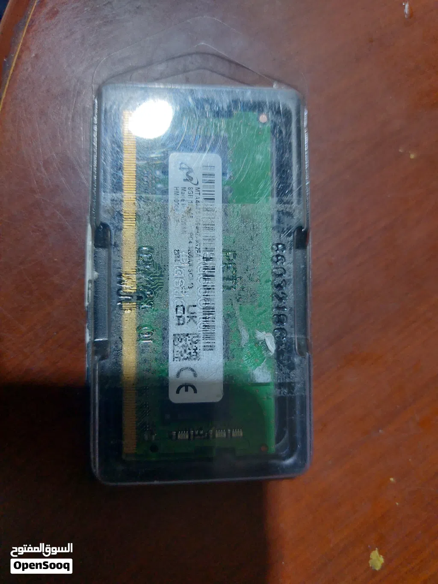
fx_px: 405
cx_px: 219
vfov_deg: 71.6
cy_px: 292
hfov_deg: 56.8
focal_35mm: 24
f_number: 1.8
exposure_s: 1/60
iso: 320
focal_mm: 5.23
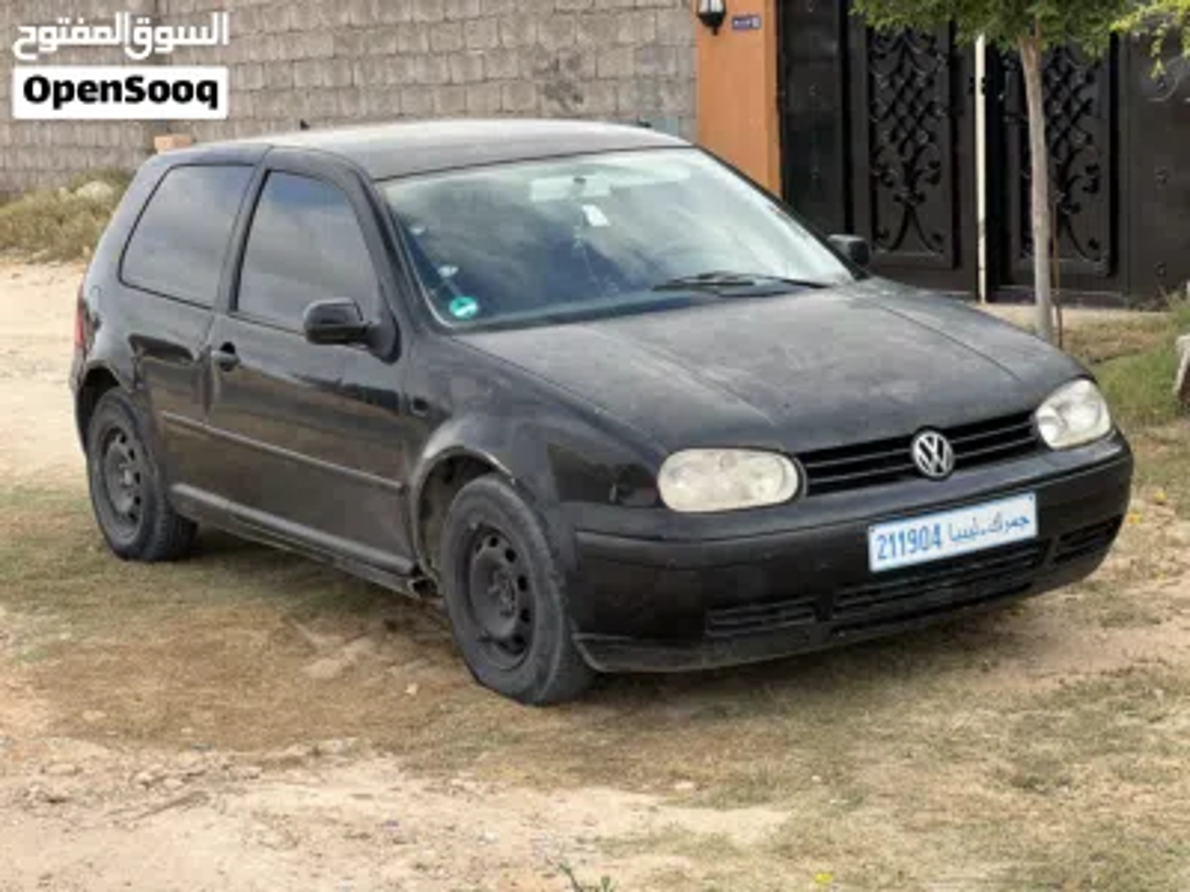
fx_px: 2647
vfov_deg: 19.1
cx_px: 595
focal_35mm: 77
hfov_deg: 25.3
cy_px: 446
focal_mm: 9
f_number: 2.8
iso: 32
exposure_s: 1/121
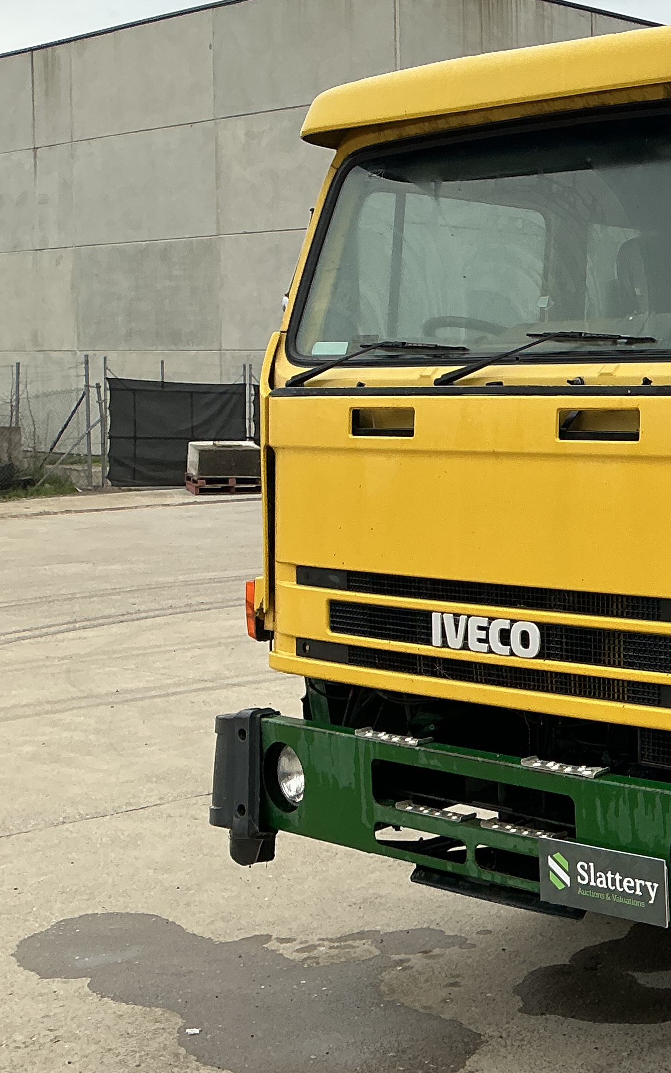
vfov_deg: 35.1
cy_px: 497
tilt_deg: -3.9
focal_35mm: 58
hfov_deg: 19.8
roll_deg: -0.4
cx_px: 968
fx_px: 1697
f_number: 1.8
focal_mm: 3
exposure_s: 1/355
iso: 25
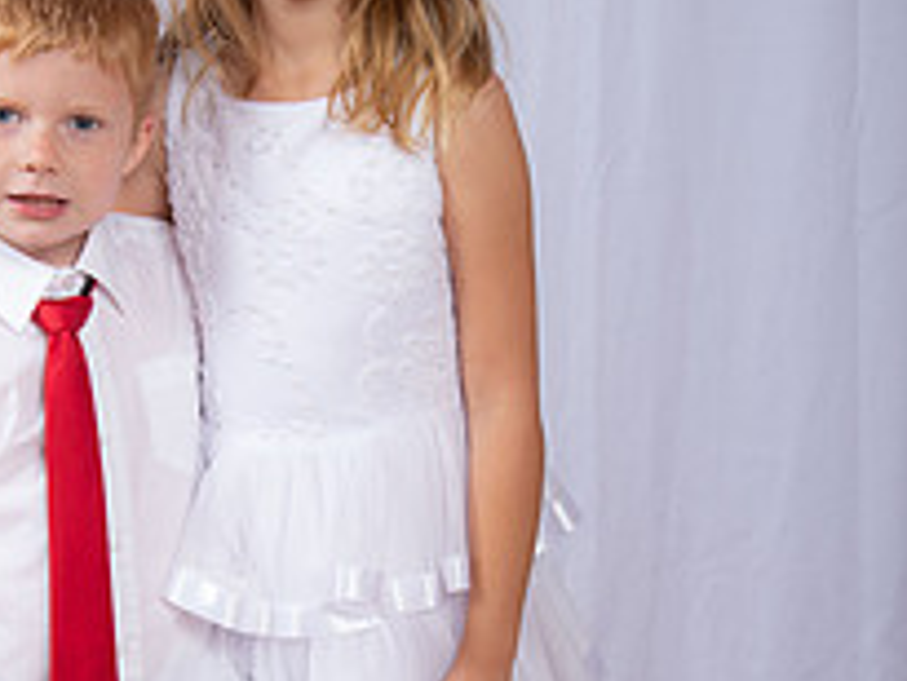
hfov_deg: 20.5
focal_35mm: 95
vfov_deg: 15.5
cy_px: 557
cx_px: 281
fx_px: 2491
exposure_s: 1/160
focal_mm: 45
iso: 250
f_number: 7.1
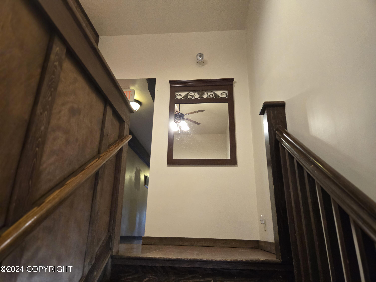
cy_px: 141
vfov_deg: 58.9
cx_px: 188
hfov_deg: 73.9
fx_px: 250
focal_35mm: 23
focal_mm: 5.4
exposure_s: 1/120
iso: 500
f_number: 1.8
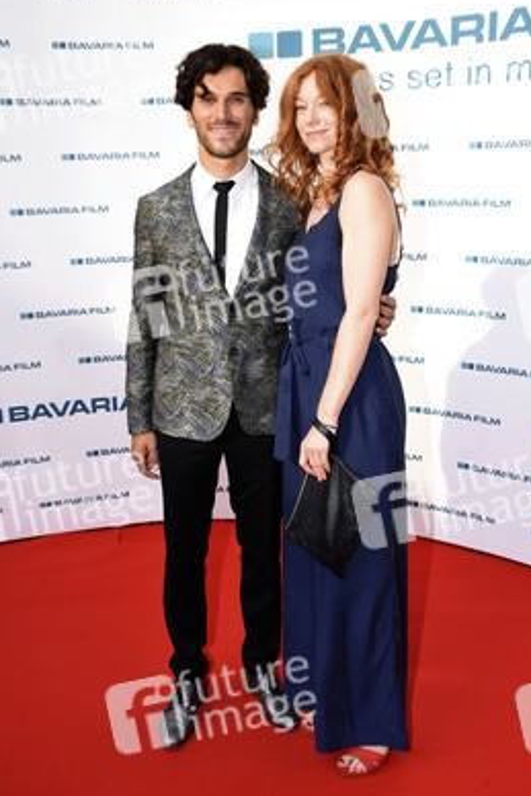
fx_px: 785
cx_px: 271
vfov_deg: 53.7
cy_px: 398
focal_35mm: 36
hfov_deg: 37.4
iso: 200
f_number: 10
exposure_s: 1/160
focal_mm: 23
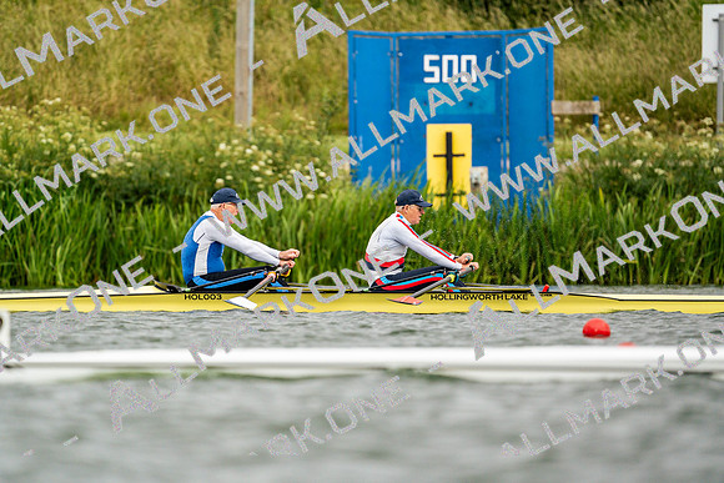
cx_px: 362
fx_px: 12069
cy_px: 242
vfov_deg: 2.3
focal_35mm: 600
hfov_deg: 3.4
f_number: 6.3
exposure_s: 1/2000
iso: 1000
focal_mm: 600
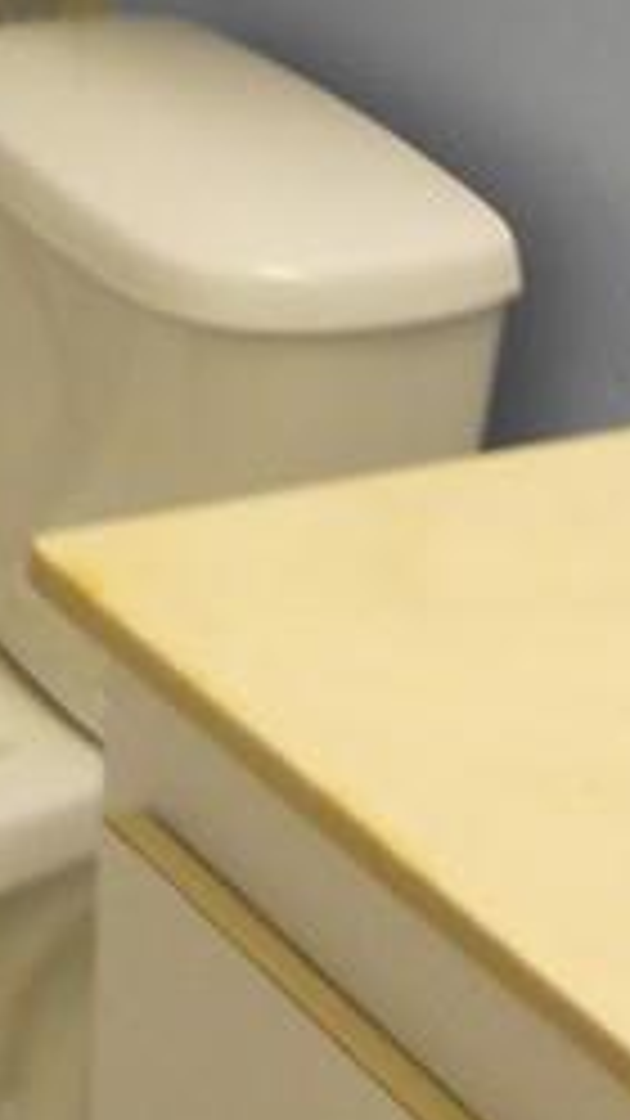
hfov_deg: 9.5
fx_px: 3595
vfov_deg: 17.1
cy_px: -121
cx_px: -544
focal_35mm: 121
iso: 250
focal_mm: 4.9
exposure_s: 1/30
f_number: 3.2
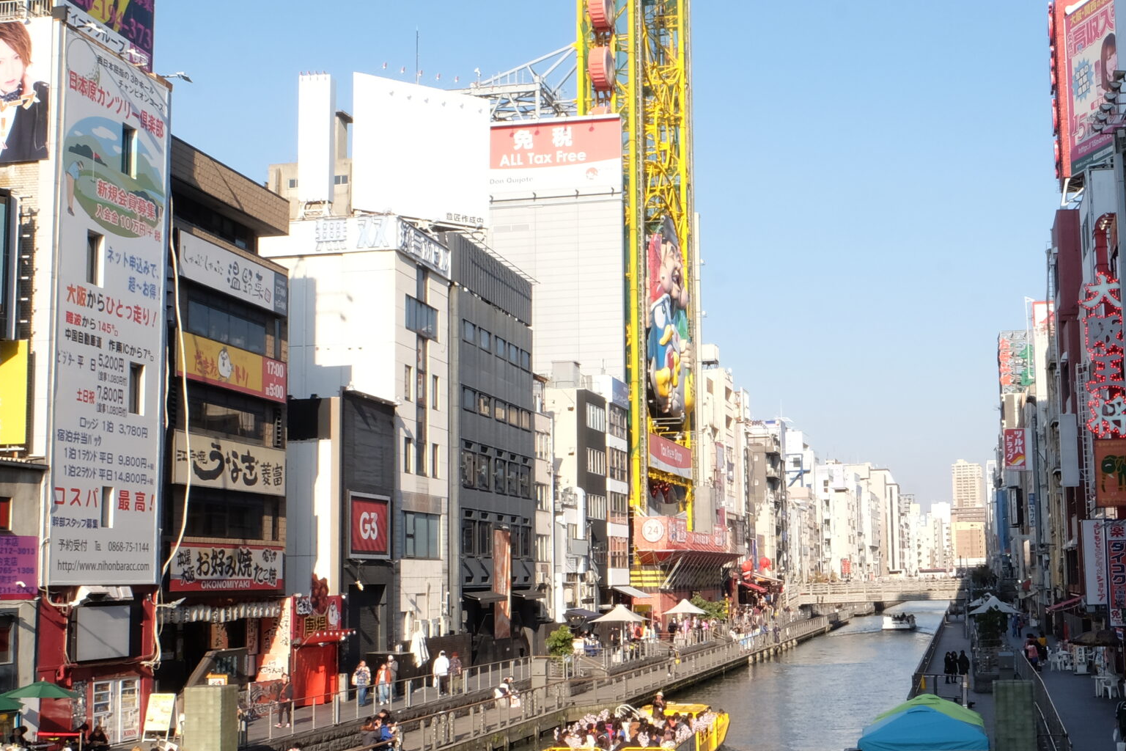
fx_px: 1407
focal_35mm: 45
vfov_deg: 29.9
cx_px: 709
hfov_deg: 43.2
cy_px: 409
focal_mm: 18
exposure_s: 1/60
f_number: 20
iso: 400
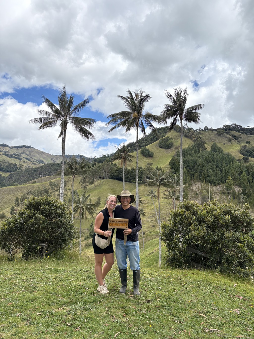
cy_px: 170
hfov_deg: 53.1
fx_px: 254
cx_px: 127
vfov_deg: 67.3
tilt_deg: +4.8
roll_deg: -1.3
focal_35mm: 26
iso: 64
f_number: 1.6
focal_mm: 5.96
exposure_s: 1/2538
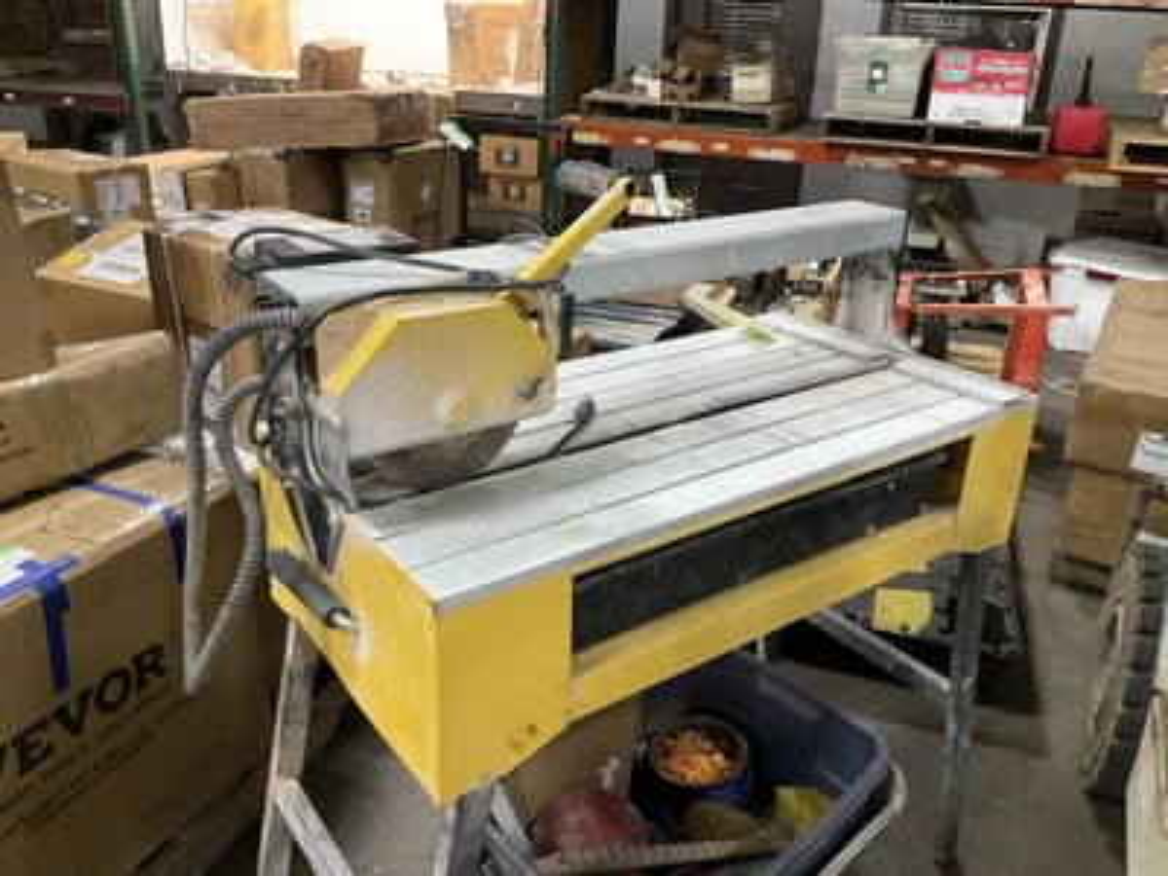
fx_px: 979
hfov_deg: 61.7
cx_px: 584
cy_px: 438
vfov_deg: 48.2
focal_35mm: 29
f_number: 1.8
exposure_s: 1/60
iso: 250
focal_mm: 3
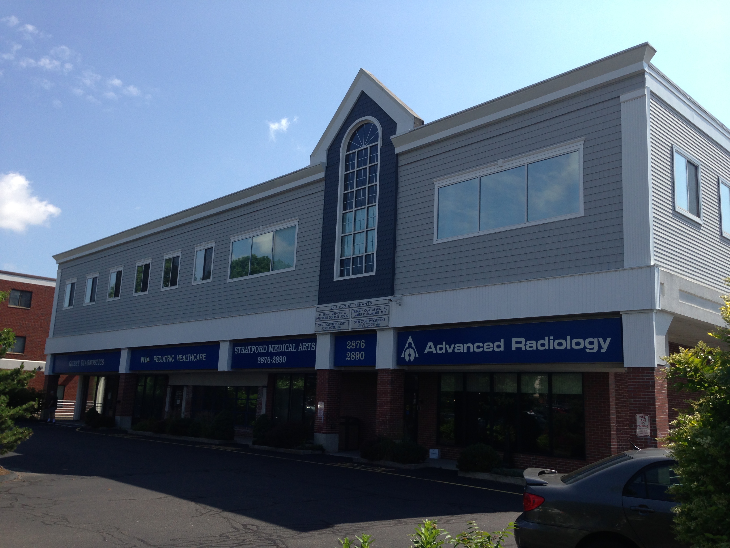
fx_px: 696
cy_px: 274
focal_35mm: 33
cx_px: 365
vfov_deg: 42.9
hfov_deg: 55.4
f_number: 2.4
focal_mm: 4.13
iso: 50
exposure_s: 1/1178
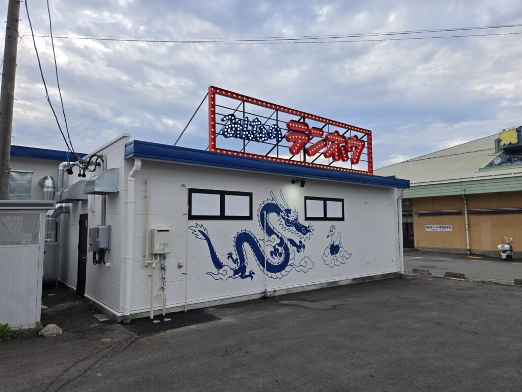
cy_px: 196
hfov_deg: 73.9
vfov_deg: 58.9
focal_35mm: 23
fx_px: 347
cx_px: 261
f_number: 1.8
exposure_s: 1/425
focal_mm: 5.4
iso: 25
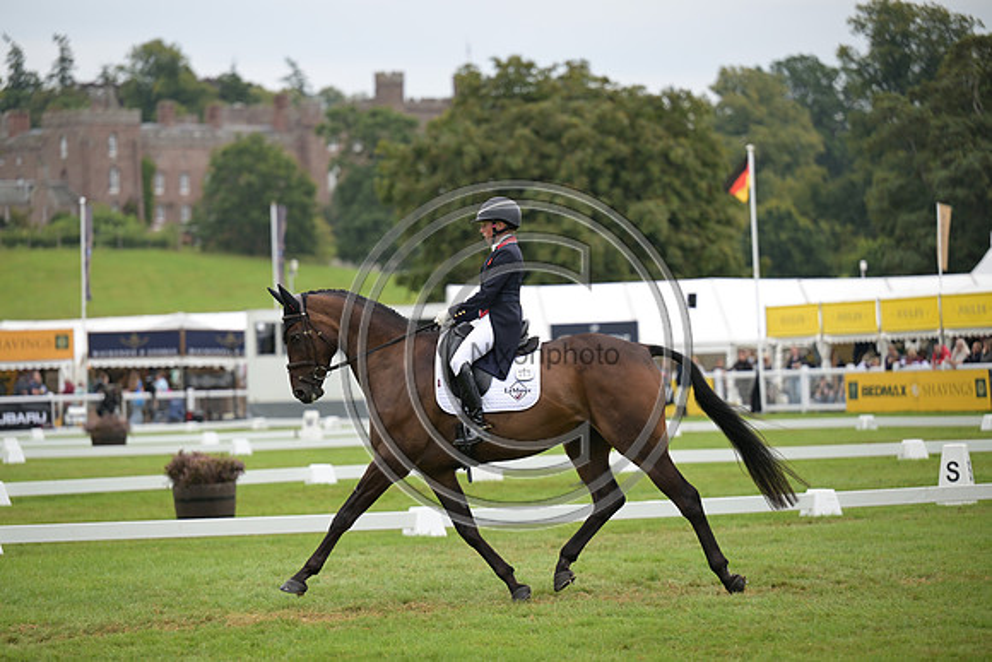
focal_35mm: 145
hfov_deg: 14.2
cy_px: 331
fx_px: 3996
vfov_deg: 9.5
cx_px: 496
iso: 280
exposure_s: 1/1250
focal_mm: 145
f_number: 3.2
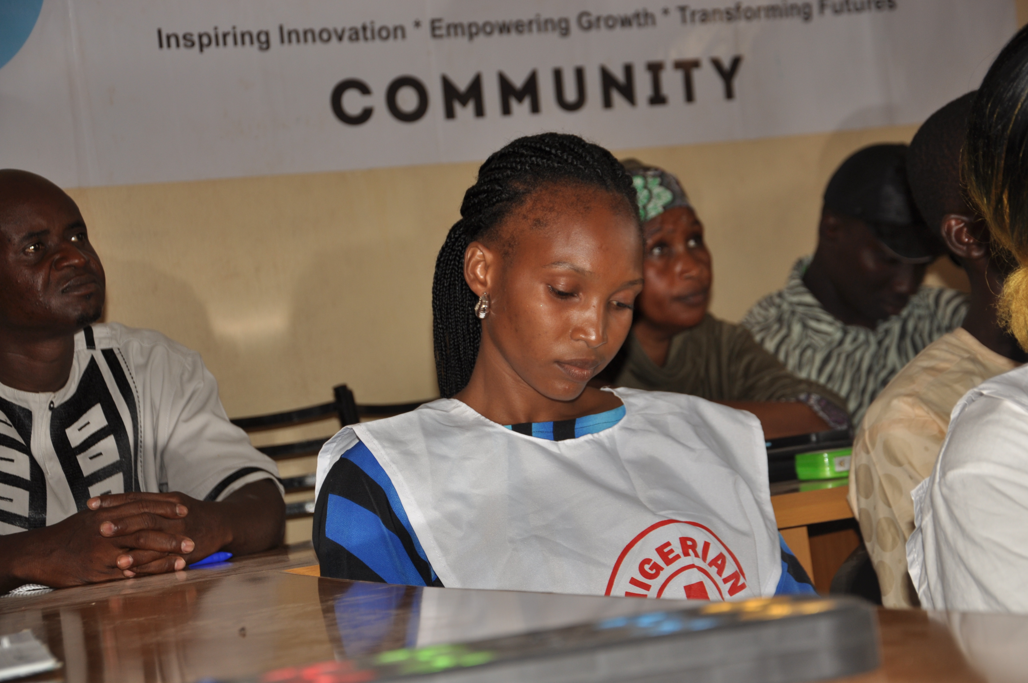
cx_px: 514
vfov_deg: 14.7
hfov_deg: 21.9
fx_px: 2652
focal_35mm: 93
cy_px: 342
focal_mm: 62
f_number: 5.3
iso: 200
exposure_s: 1/60
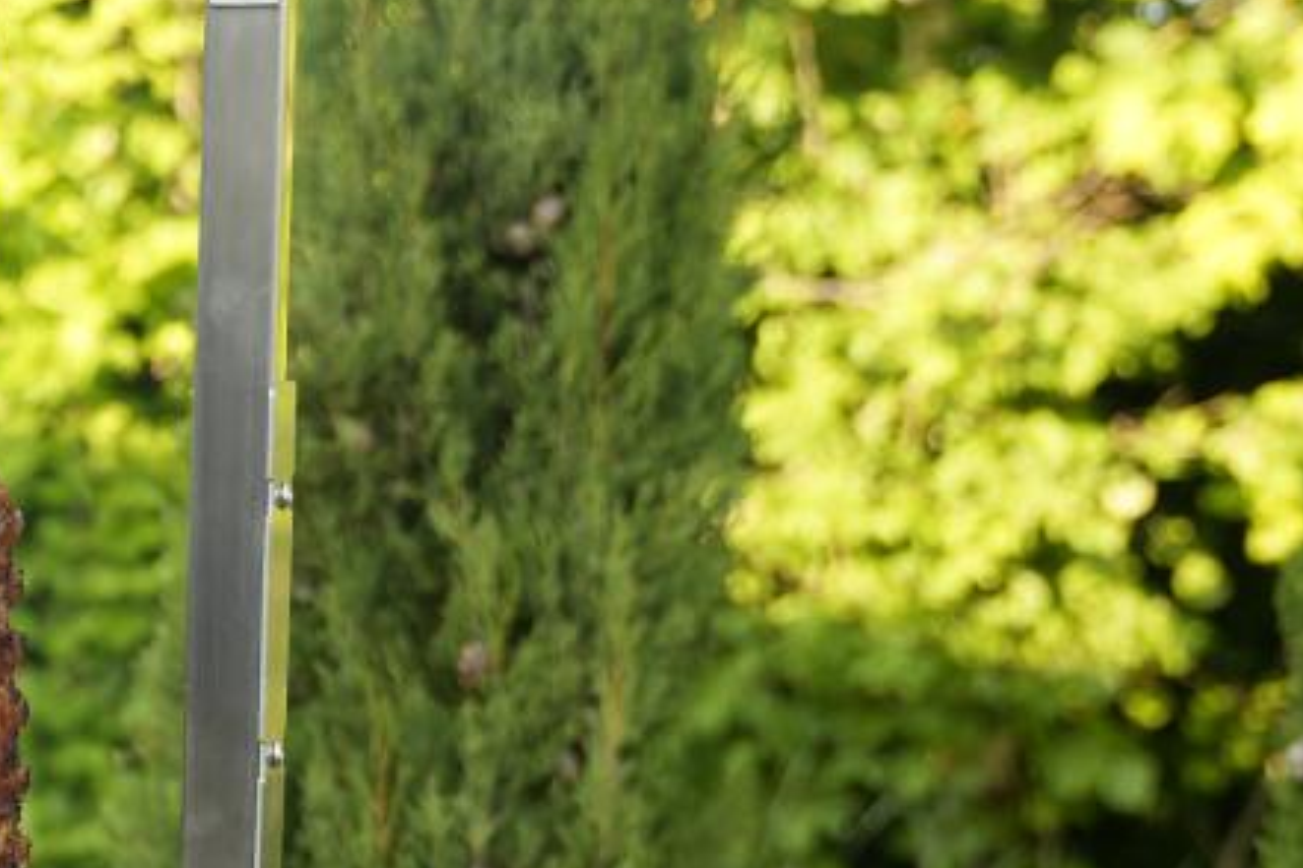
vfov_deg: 8.3
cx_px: -558
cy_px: 1208
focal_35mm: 163
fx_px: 5890
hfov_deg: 12.1
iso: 160
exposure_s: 1/250
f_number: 3.2
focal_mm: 37.4
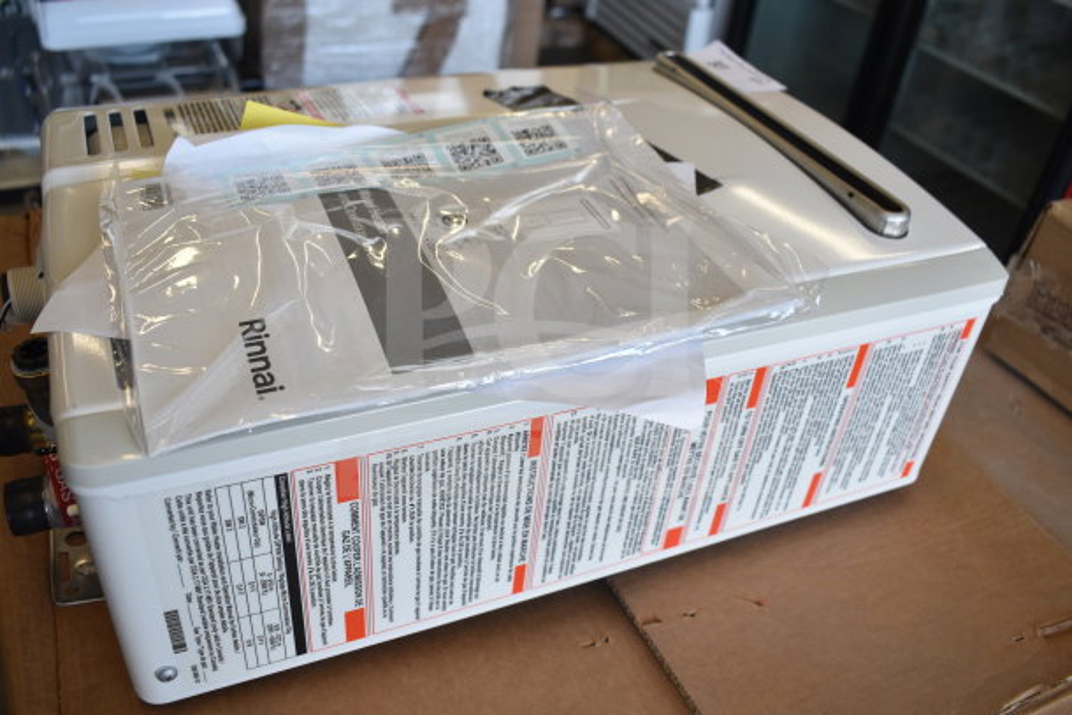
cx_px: 536
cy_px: 358
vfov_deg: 41.7
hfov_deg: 59.5
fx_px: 938
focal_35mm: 32
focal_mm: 21
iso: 200
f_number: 3.8
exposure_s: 1/80
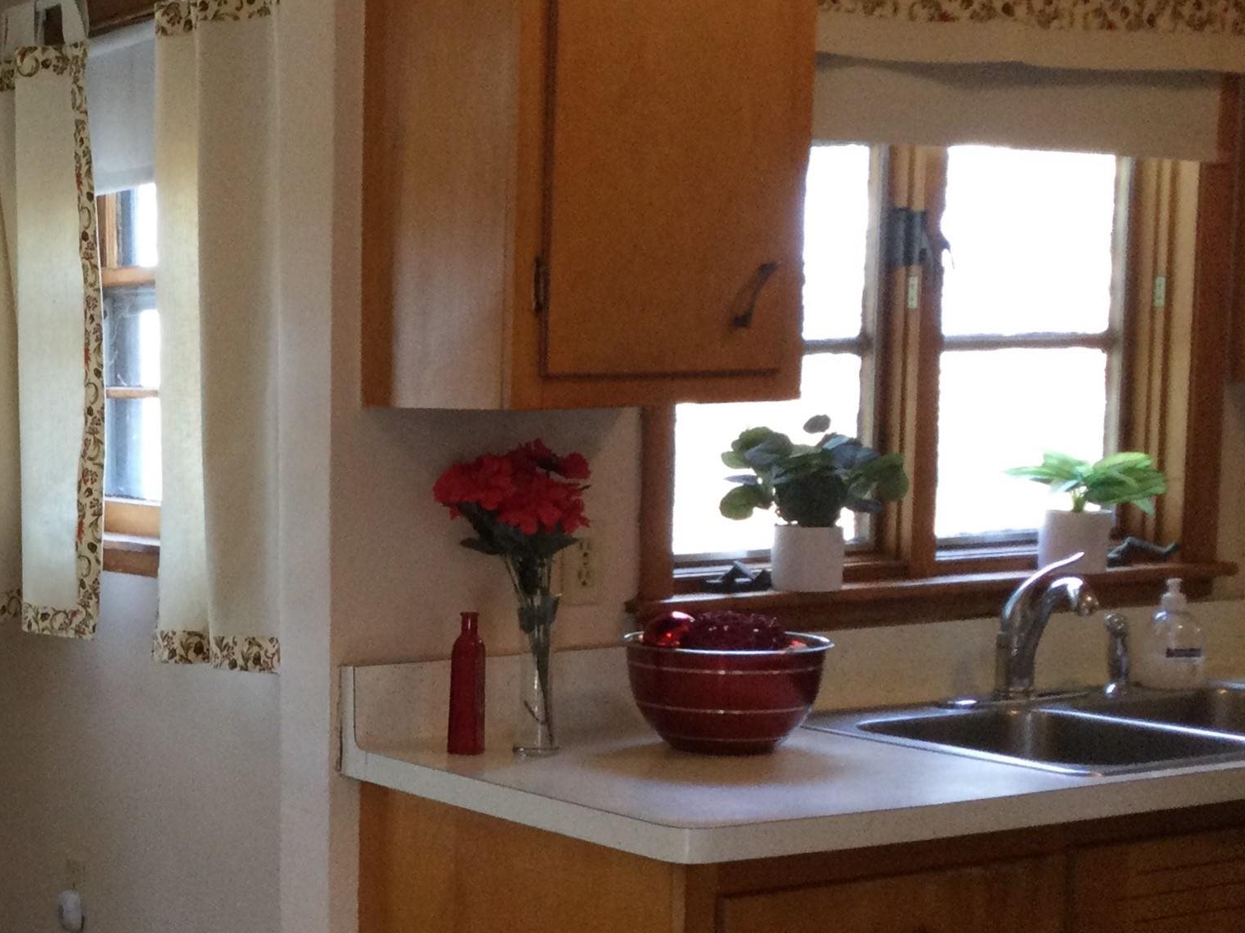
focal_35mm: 62
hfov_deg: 29.4
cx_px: 45
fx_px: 2229
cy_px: 682
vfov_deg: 23.4
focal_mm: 3.3
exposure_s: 1/30
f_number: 2.4
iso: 64
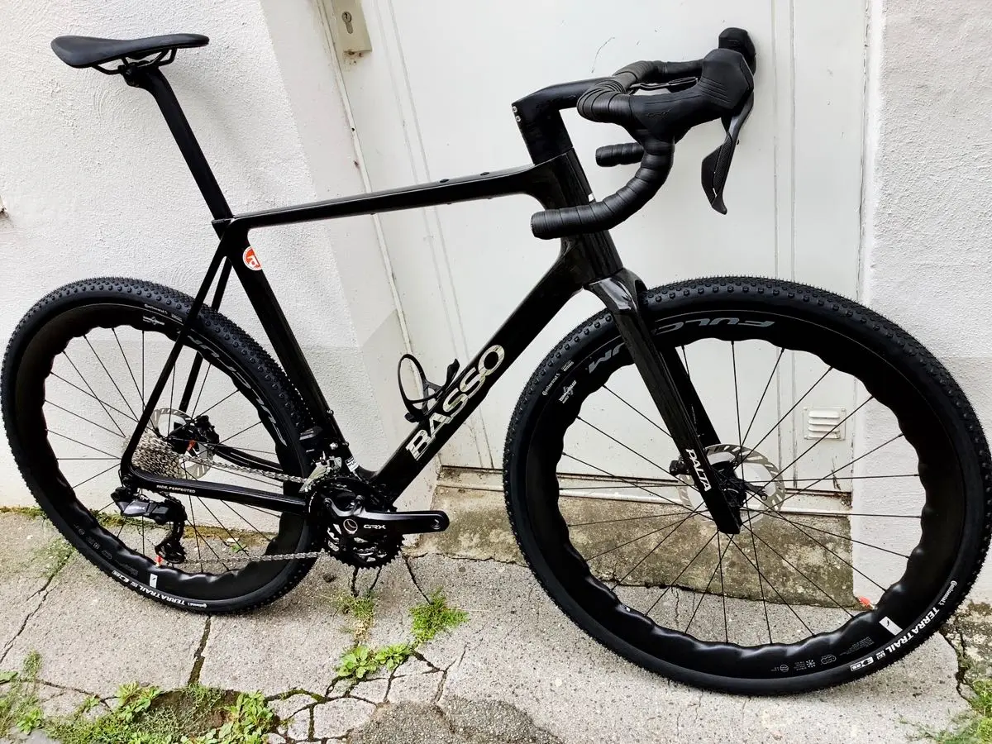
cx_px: 496
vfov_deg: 45.4
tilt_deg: -31.4
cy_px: 372
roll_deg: +10.9
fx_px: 888
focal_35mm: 31
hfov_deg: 58.4
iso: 25
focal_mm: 3.3
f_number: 2.4
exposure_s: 1/311
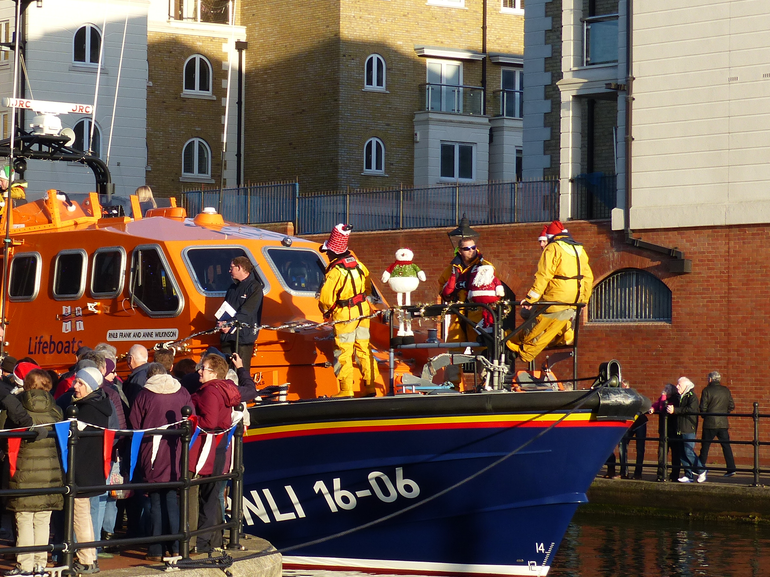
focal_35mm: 135
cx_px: 155
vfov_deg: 11.0
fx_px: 3003
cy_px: 328
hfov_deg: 14.5
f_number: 4
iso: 100
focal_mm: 14.5
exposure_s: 1/400
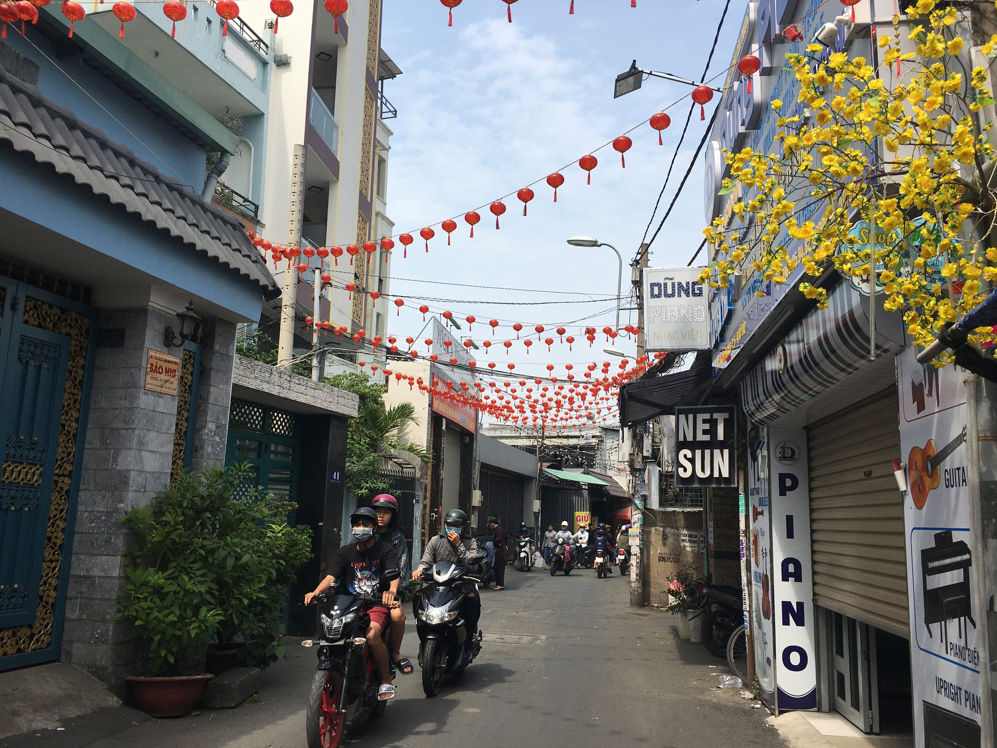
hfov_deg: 61.7
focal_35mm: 29
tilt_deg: +10.5
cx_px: 498
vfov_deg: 48.2
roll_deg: -1.0
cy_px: 374
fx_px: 835
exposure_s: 1/1709
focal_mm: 4.15
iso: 25
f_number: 2.2
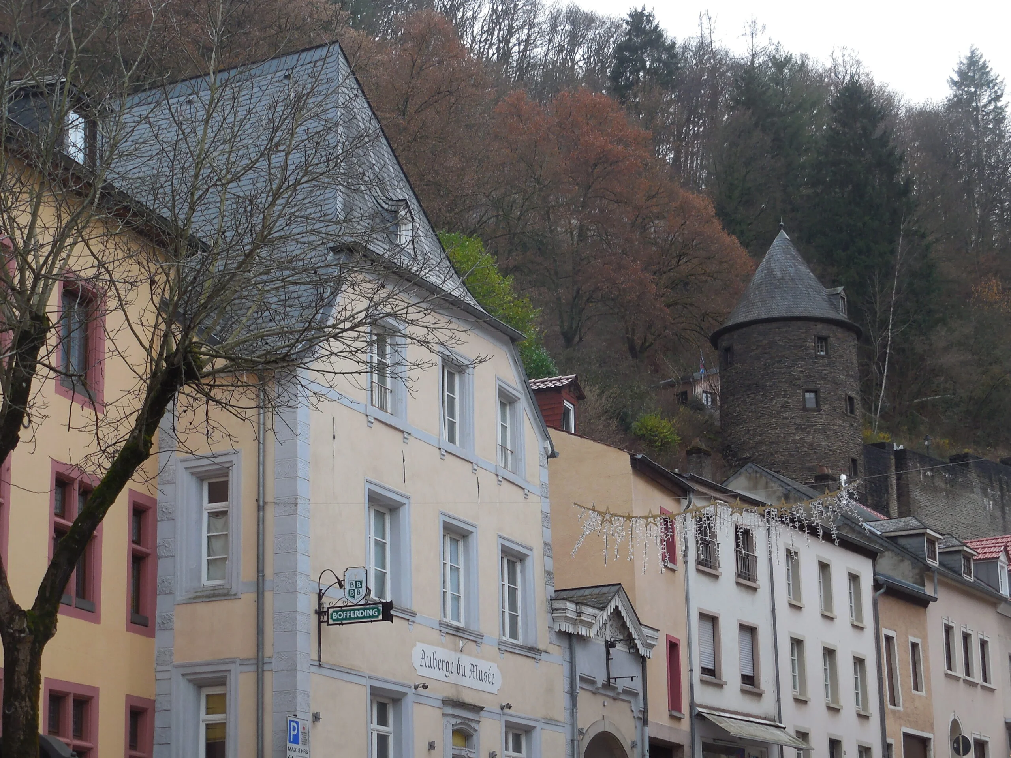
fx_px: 2366
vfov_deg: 18.2
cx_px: 506
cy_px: 379
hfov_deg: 24.1
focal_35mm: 81
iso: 125
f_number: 4.9
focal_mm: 14.5
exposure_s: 1/60
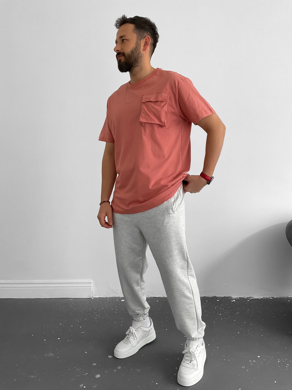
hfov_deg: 48.2
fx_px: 326
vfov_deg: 61.7
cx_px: 146
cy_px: 195
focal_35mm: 29
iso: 80
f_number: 1.8
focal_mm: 3
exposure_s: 1/60
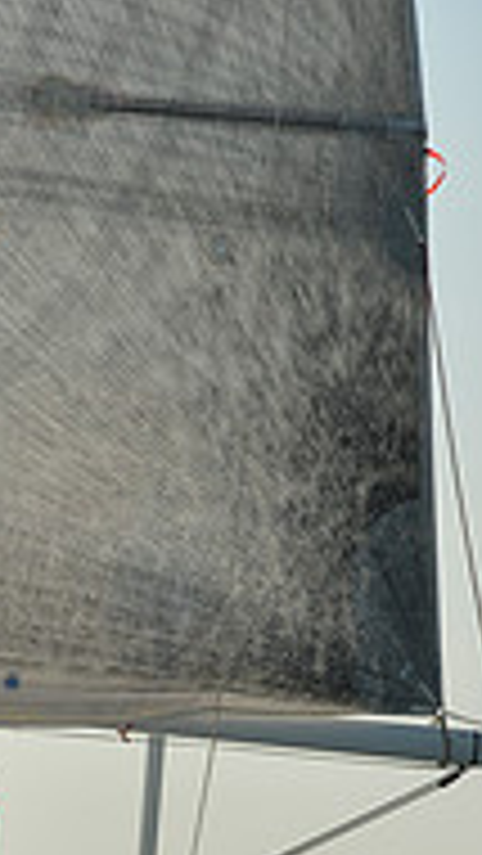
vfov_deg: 9.6
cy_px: 866
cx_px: -739
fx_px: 5085
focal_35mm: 224
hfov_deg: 5.2
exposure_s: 1/1250
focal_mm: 70
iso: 200
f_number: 7.1
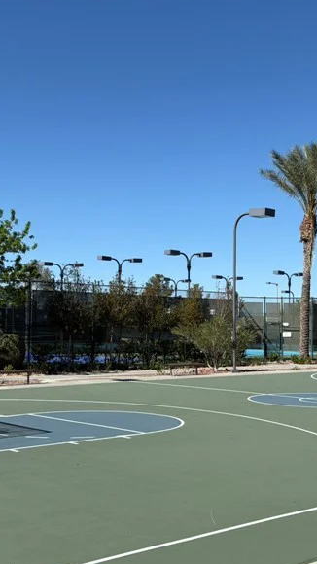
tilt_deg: +2.8
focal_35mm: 50
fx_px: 748
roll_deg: +0.0
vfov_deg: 41.3
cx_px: 163
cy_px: 290
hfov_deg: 23.9
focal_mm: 5.96
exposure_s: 1/4950
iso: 50
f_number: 1.6
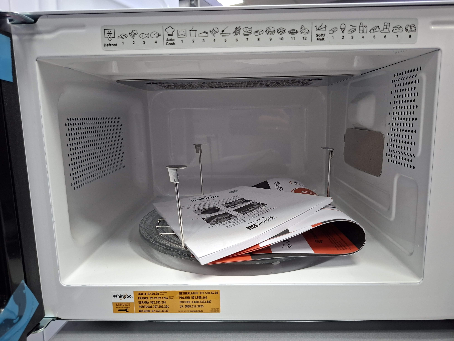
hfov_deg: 73.9
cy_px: 170
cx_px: 227
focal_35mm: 23
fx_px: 302
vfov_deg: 58.9
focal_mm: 5.54
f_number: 1.8
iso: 250
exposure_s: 1/50
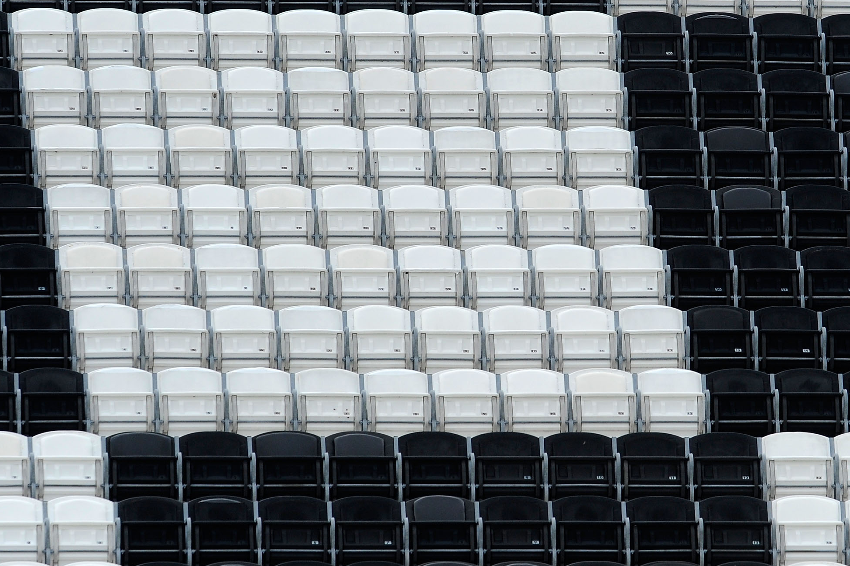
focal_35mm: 616
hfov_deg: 3.3
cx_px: 577
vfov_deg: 2.2
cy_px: 192
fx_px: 14538
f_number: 7.1
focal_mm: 400
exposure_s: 1/500
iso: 500
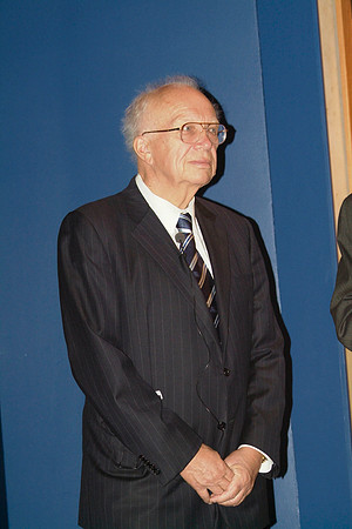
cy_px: 264
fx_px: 1540
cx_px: 176
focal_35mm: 105
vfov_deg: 19.5
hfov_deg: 13.0
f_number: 5.6
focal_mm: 70
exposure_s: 1/45
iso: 1600
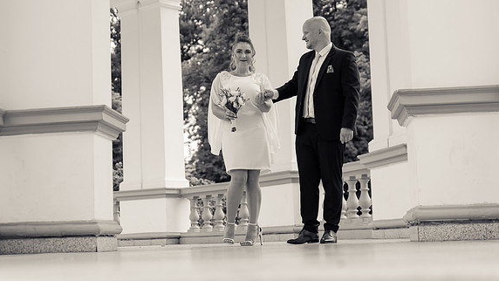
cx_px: 250
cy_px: 138
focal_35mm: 69
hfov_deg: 30.6
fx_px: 913
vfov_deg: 17.5
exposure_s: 1/1000
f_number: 2.8
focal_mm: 65
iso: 160
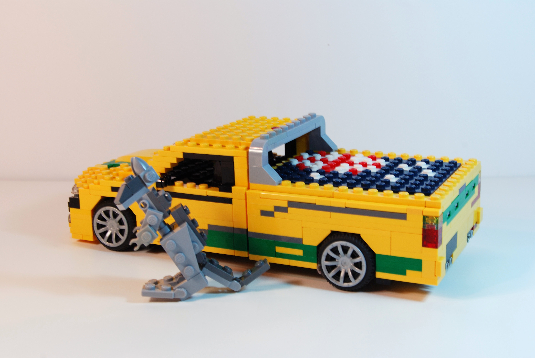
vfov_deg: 23.8
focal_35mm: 57
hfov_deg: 35.0
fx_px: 848
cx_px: 268
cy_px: 179
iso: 100
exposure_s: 1/13
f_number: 10
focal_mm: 38
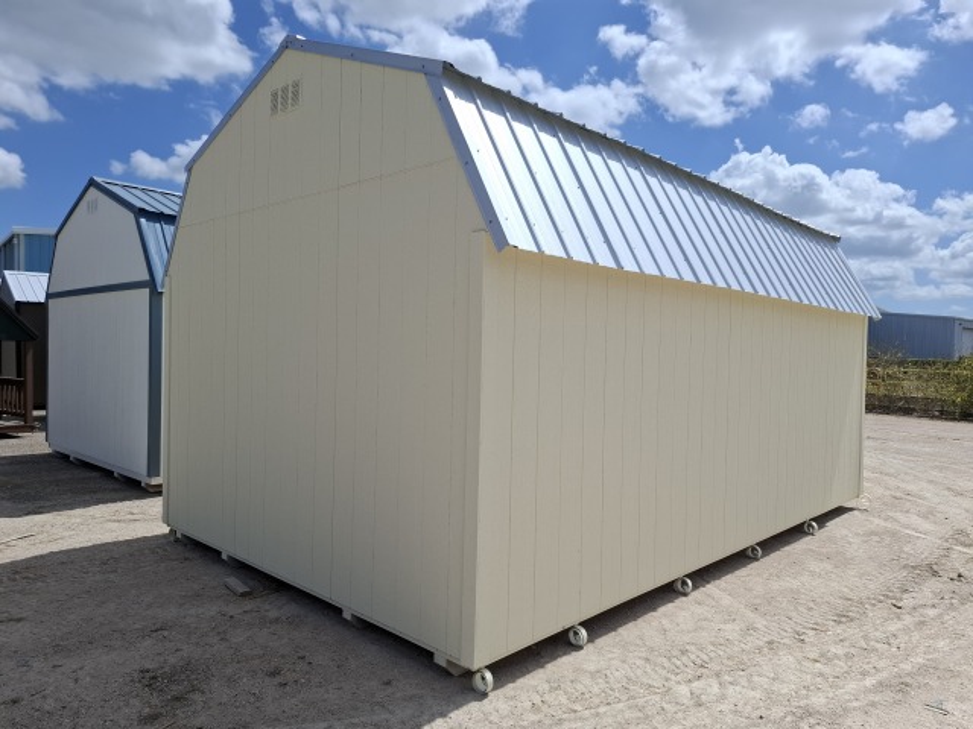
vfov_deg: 58.9
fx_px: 646
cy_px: 364
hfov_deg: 73.9
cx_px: 486
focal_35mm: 23
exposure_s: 1/4082
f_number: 1.8
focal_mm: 5.54
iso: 50
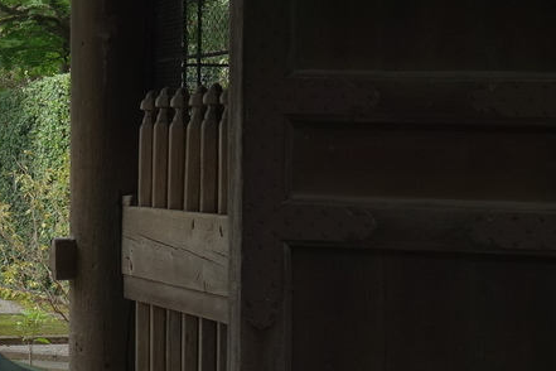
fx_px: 2131
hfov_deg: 14.0
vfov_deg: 9.9
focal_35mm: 138
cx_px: -251
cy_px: 65
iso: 125
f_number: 4
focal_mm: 14.1
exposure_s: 1/200
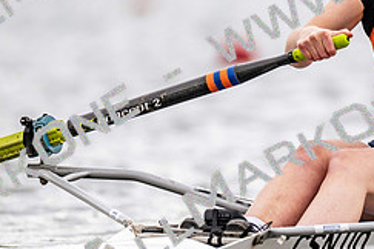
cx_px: 397
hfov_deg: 1.4
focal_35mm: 1431
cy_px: 67
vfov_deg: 1.0
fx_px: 14865
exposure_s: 1/2500
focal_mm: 600
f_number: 4
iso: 640
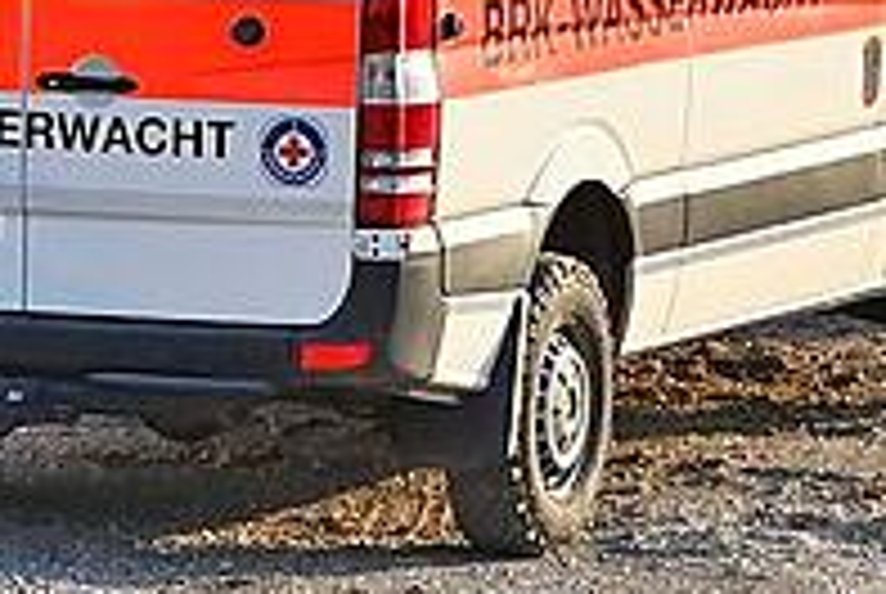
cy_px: -403
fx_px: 12348
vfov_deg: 2.7
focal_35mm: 501
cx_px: 308
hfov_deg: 4.1
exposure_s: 1/1000
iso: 1000
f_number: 9
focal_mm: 122
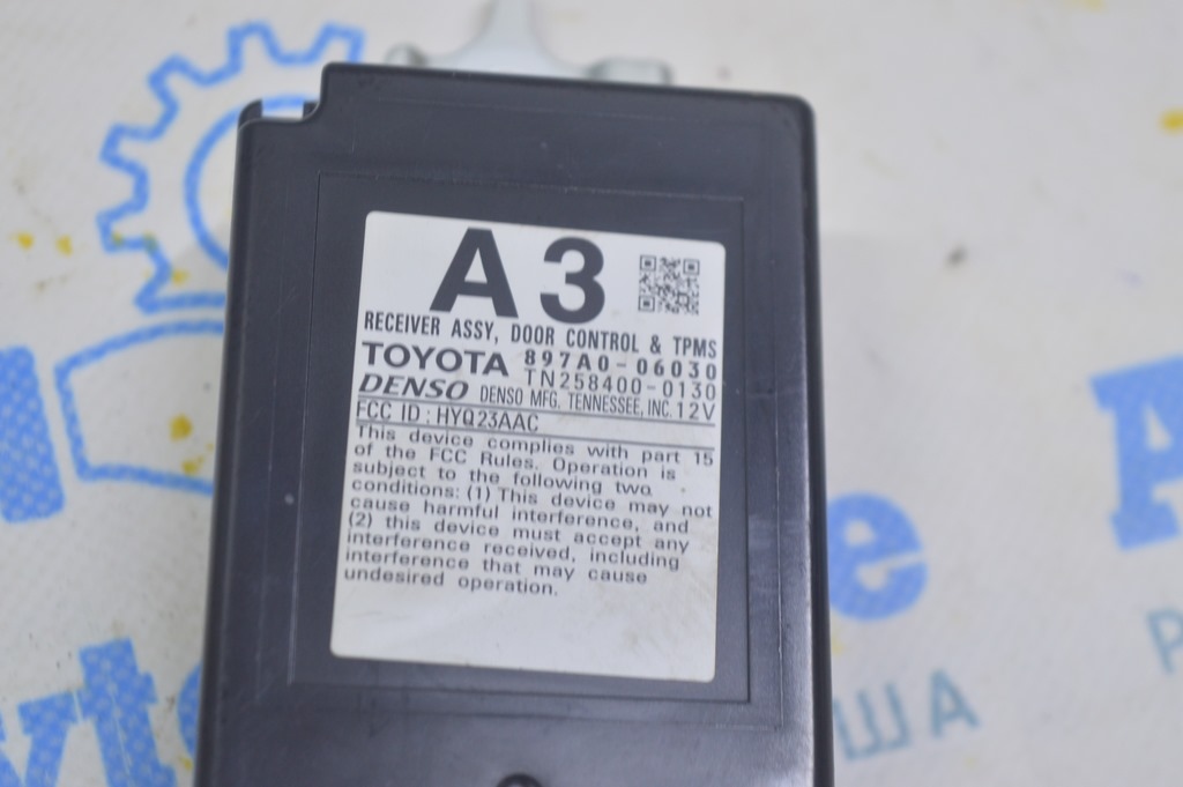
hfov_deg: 24.6
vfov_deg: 16.5
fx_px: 2709
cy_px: 394
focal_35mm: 82
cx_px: 592
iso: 400
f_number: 5.6
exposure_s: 1/20
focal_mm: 55
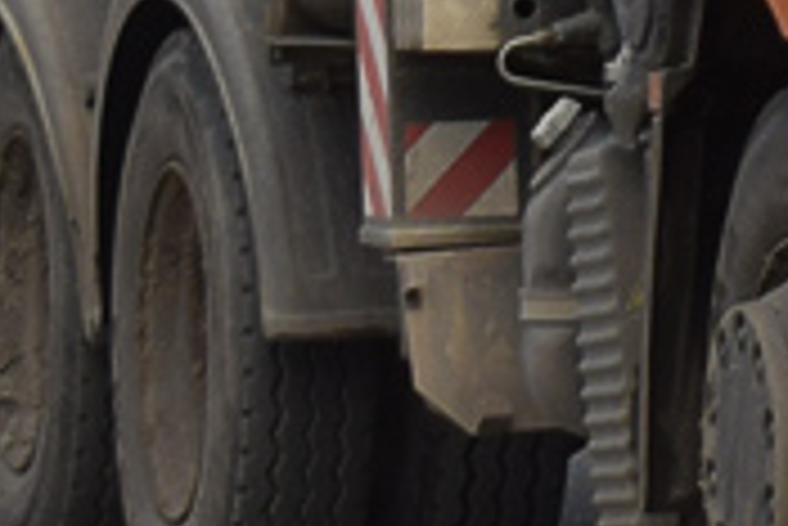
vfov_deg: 3.2
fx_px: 9442
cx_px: 1571
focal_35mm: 431
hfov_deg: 4.7
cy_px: -719
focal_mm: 42
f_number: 5
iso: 200
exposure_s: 1/1000
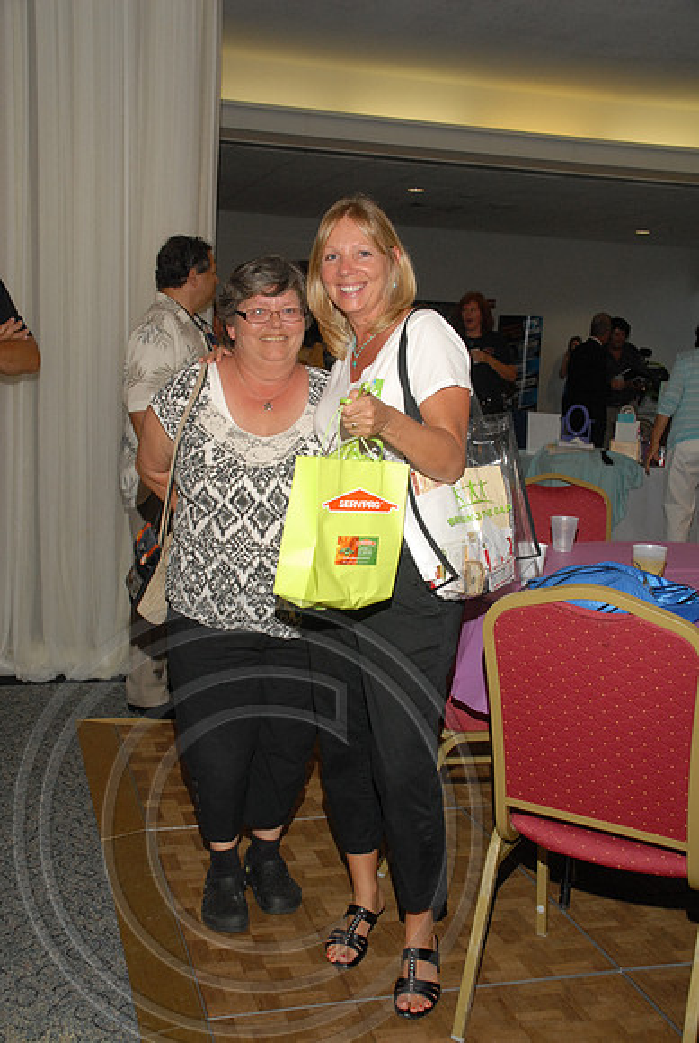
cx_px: 350
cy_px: 522
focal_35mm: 39
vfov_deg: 49.5
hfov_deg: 34.3
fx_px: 1131
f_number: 5.6
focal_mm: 26
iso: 500
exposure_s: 1/160
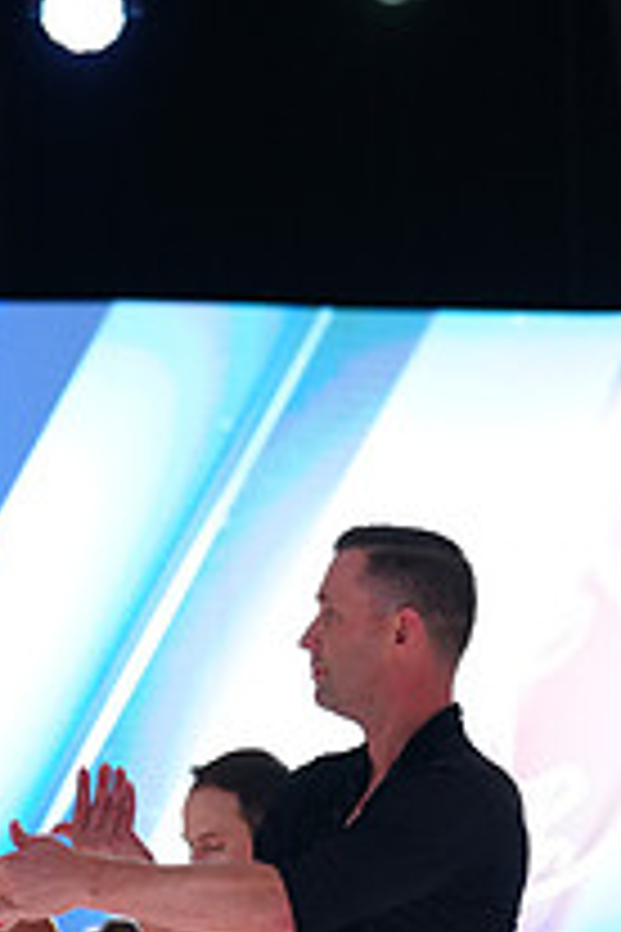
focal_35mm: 221
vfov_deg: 9.2
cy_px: 1090
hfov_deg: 6.2
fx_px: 5718
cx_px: 92
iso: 1000
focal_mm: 79
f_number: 2.8
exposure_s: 1/400
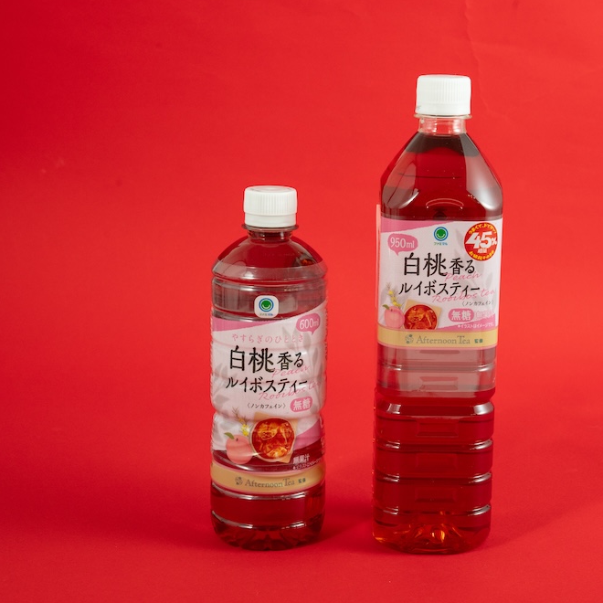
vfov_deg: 22.8
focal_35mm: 76
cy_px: 302
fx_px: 1498
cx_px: 360
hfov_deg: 22.7
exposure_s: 1/60
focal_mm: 59
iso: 1600
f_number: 11
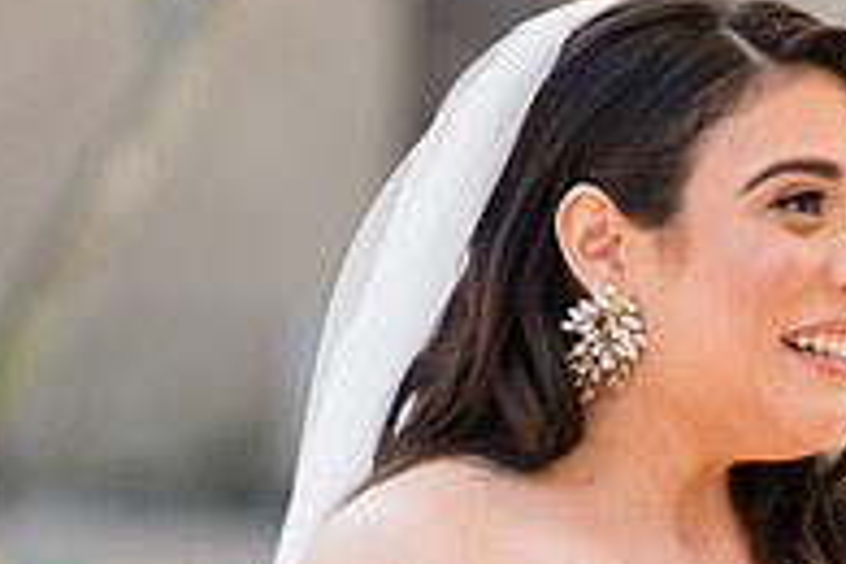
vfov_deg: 2.4
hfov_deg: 3.5
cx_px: 1130
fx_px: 13629
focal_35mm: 580
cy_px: 481
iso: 200
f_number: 2.8
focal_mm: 191
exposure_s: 1/1250
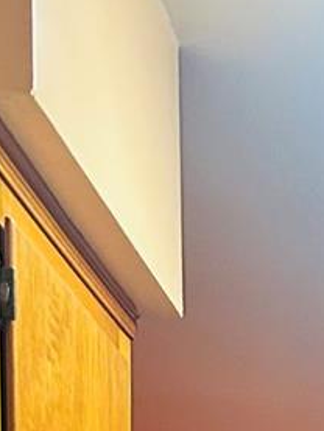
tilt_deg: -8.6
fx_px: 1796
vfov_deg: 11.2
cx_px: 583
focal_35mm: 144
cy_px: 1080
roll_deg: -1.8
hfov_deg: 9.8
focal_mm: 5.7
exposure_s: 1/60
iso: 250
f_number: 1.5
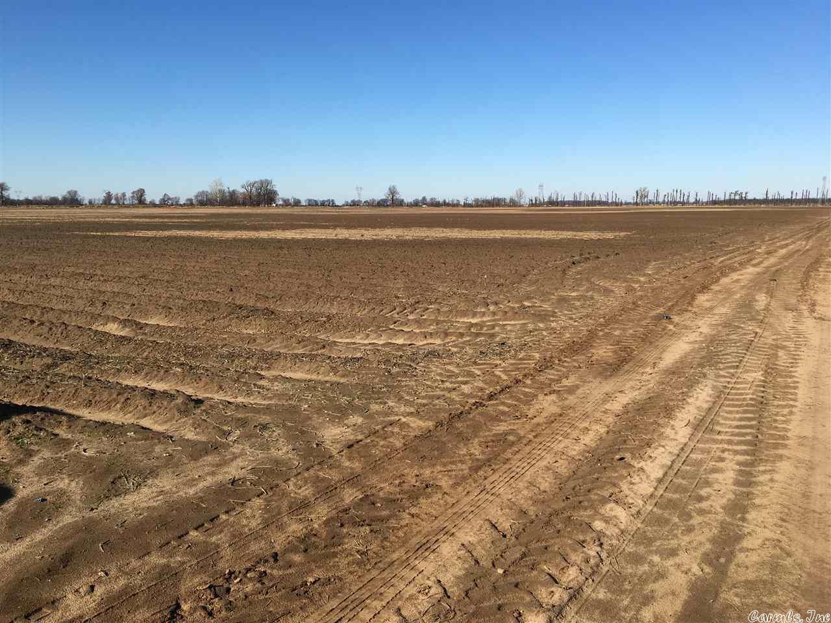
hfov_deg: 61.7
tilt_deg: -7.3
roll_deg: -0.2
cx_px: 416
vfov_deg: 48.2
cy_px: 312
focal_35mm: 29
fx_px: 696
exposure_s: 1/2137
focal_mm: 4.15
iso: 25
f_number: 2.2
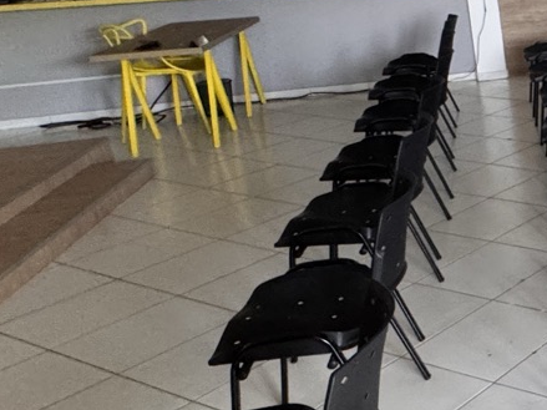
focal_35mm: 51
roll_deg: +1.3
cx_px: 812
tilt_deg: -14.9
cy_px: 93
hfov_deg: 27.0
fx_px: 806
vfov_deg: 28.1
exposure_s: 1/60
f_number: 2.2
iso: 640
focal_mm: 2.22
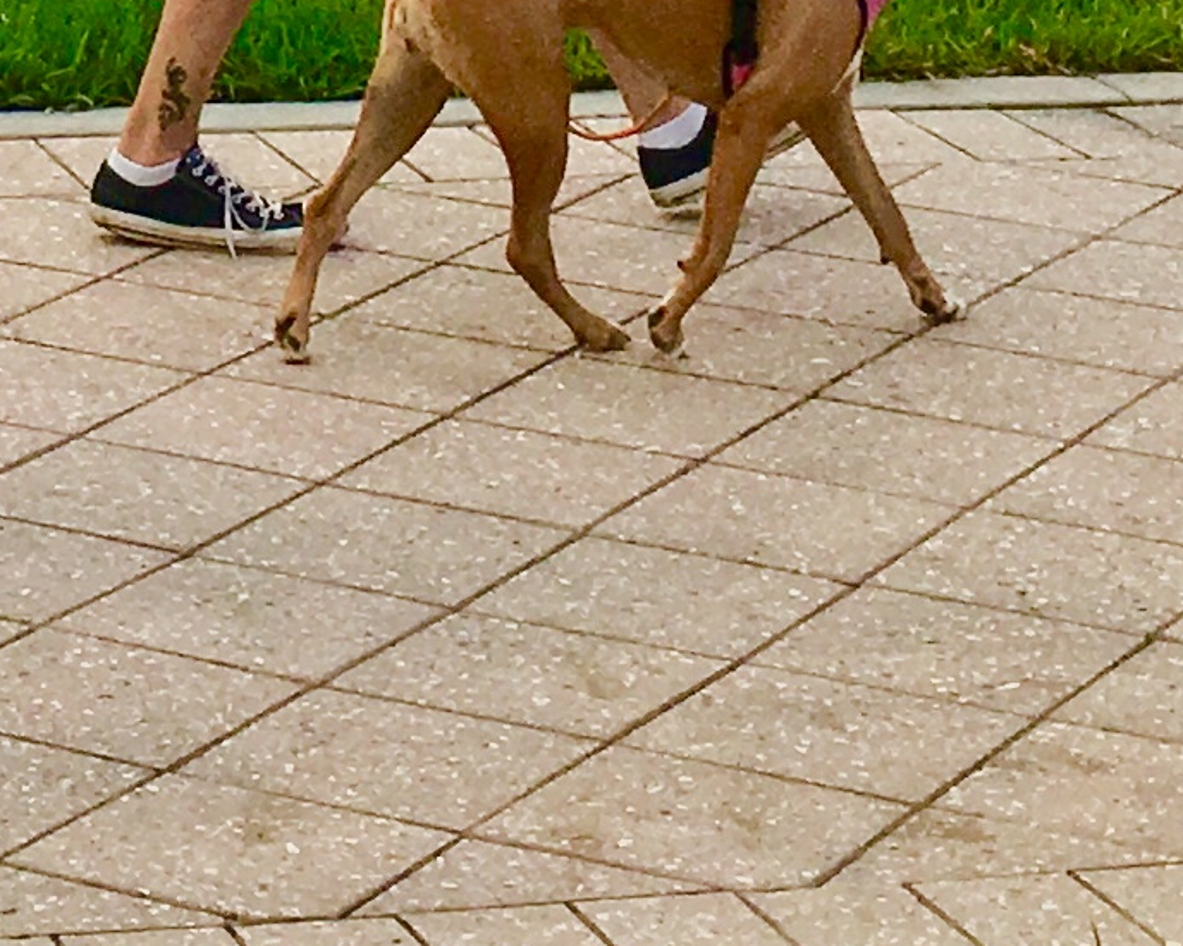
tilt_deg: +1.8
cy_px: -1223
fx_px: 5810
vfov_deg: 8.6
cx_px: -373
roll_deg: -0.5
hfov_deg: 11.3
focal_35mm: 166
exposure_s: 1/1282
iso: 25
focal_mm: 4.15
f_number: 2.2
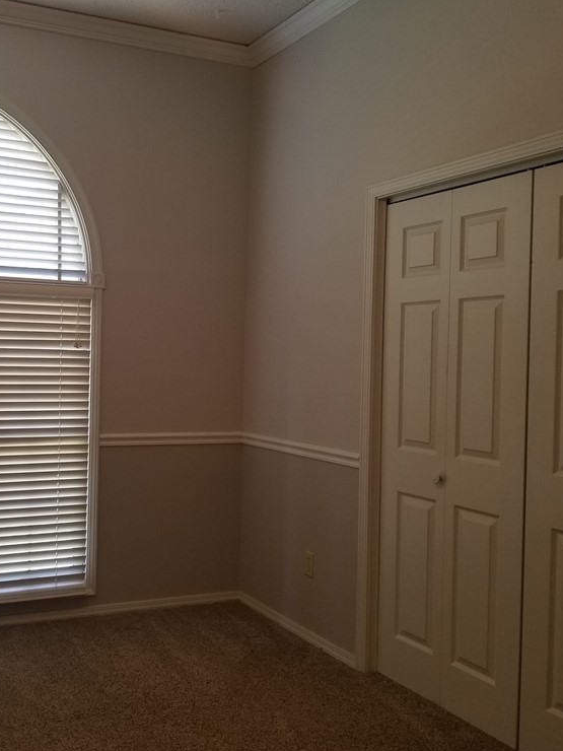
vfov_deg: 51.4
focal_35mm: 36
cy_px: 381
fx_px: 781
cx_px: 155
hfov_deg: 38.8
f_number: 1.7
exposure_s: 1/60
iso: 100
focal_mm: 4.3
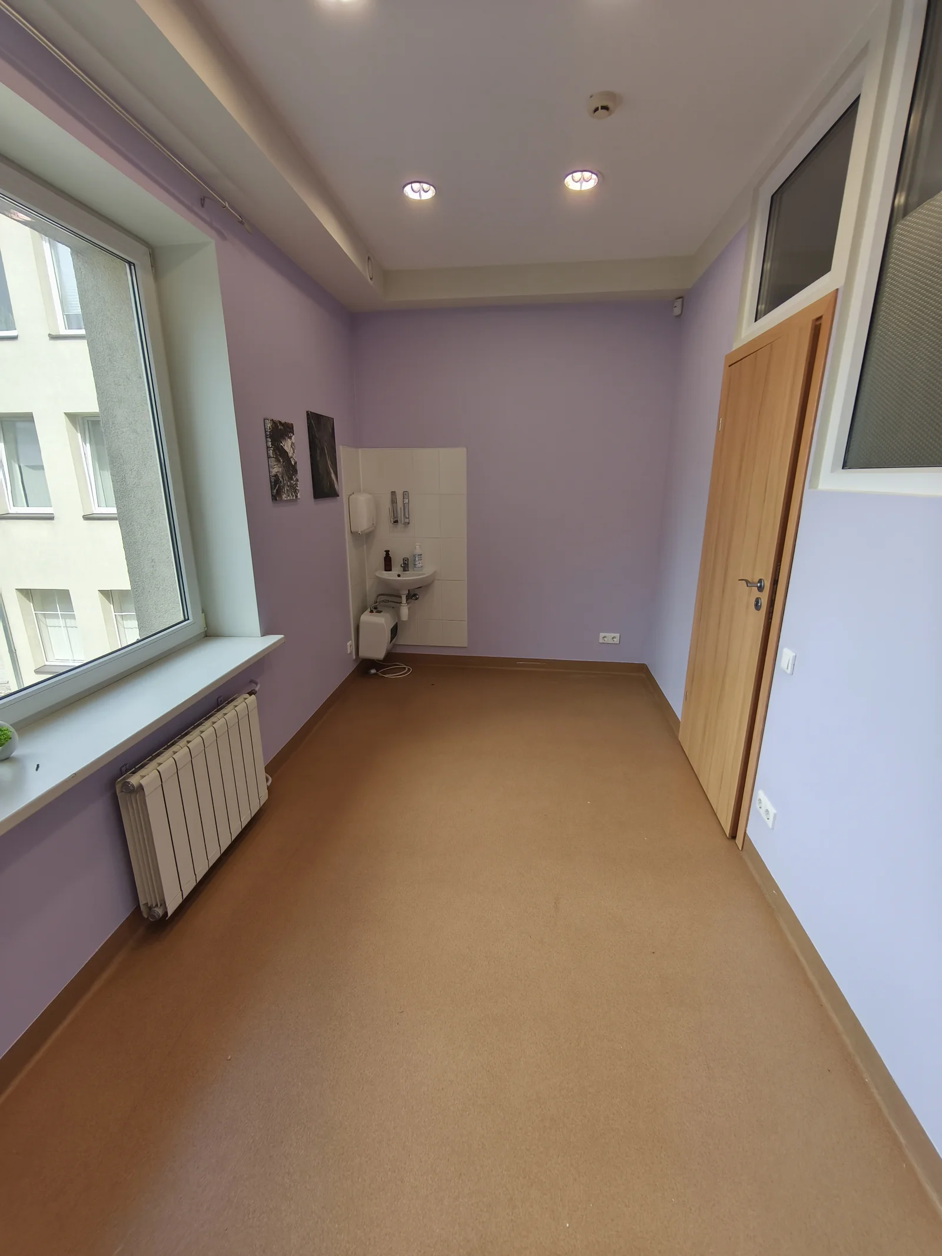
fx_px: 544
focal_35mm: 15
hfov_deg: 81.8
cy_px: 628
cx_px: 471
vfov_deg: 98.2
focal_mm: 1.91
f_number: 2.2
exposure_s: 1/50
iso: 64
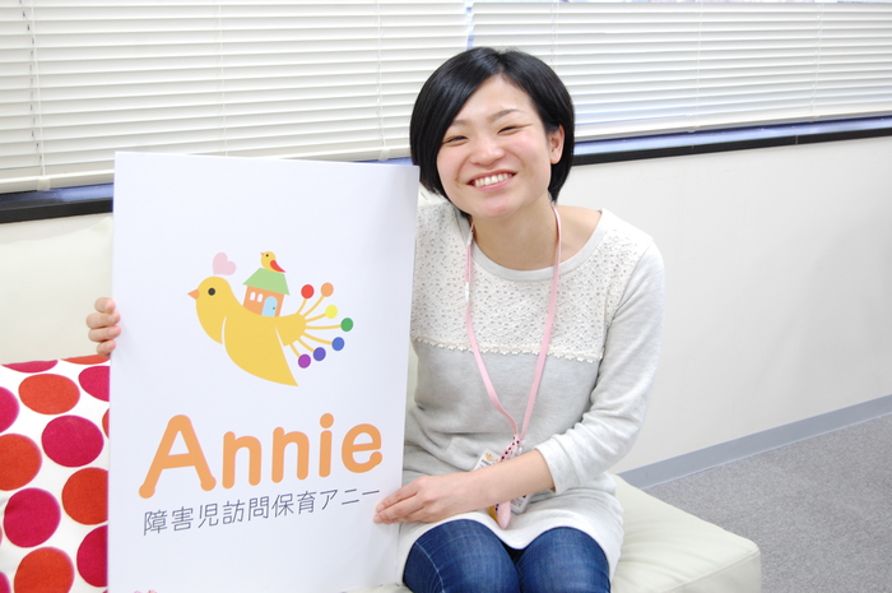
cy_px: 296
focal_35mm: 46
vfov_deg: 28.9
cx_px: 446
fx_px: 1151
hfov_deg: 42.4
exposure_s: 1/30
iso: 800
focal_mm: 31
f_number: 6.3
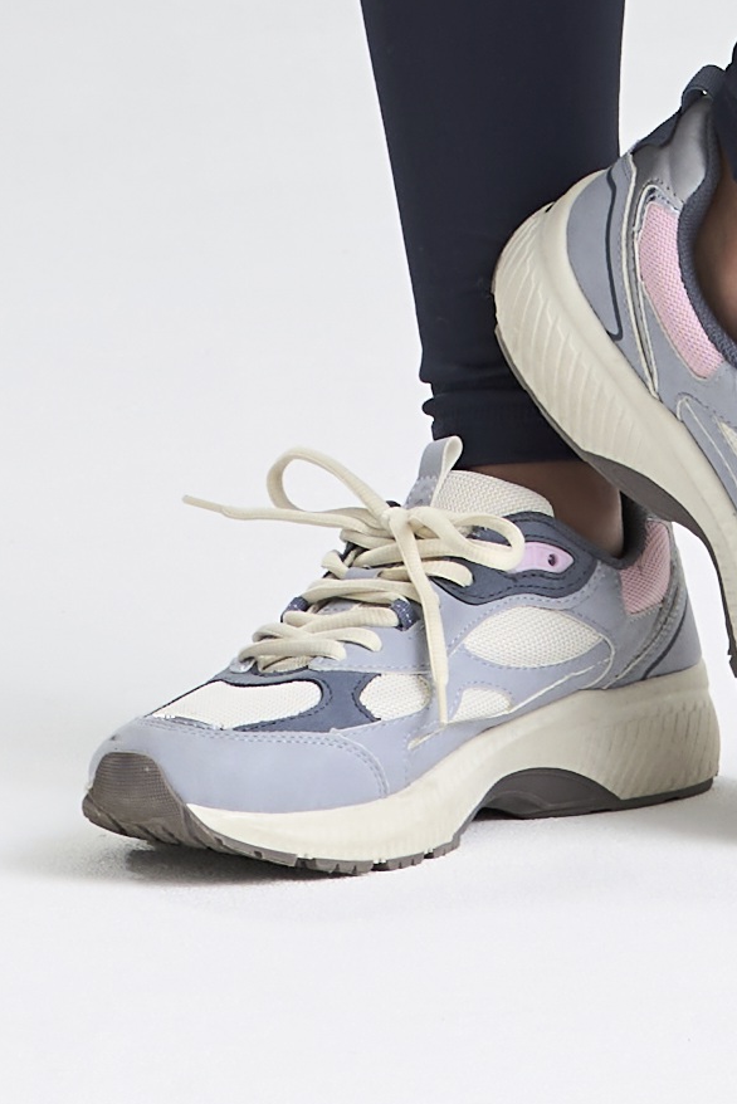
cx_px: 465
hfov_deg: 2.1
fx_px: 19974
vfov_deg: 3.1
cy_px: -1925
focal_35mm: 651
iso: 160
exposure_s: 1/160
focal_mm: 95
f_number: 9
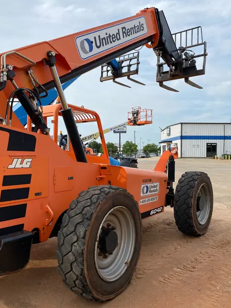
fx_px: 267
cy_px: 160
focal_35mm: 30
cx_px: 101
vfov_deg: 59.9
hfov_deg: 46.7
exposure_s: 1/2066
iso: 32
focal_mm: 4.25
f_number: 1.8
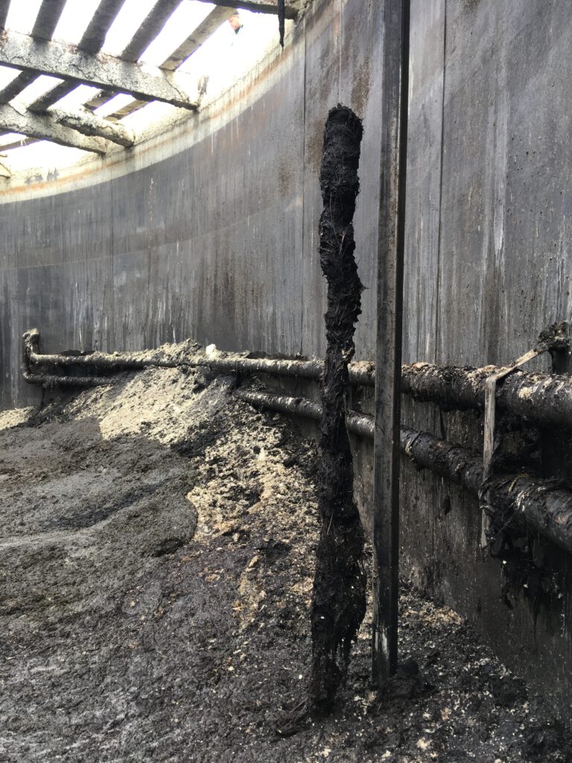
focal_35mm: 29
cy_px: 382
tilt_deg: -3.1
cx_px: 286
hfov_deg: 48.2
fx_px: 639
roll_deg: +1.4
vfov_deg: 61.7
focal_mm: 4.15
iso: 32
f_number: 2.2
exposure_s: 1/100
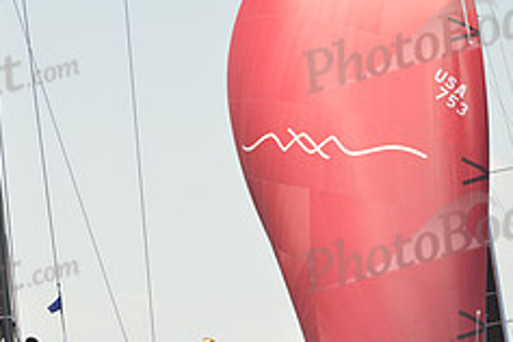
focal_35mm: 490
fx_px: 6982
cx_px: 193
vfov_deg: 2.8
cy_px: 380
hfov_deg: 4.2
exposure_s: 1/800
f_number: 4
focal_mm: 200
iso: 200
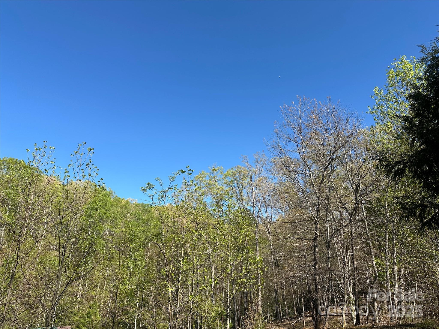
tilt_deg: +20.4
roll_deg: -1.4
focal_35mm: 24
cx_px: 220
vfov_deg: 56.8
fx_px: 304
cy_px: 164
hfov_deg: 71.6
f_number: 1.78
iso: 80
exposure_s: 1/2967
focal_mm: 6.86
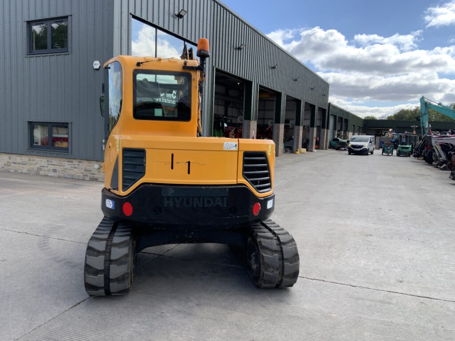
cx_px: 228
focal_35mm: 29
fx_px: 381
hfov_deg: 61.7
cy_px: 170
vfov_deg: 48.2
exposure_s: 1/816
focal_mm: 3
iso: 16
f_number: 1.8
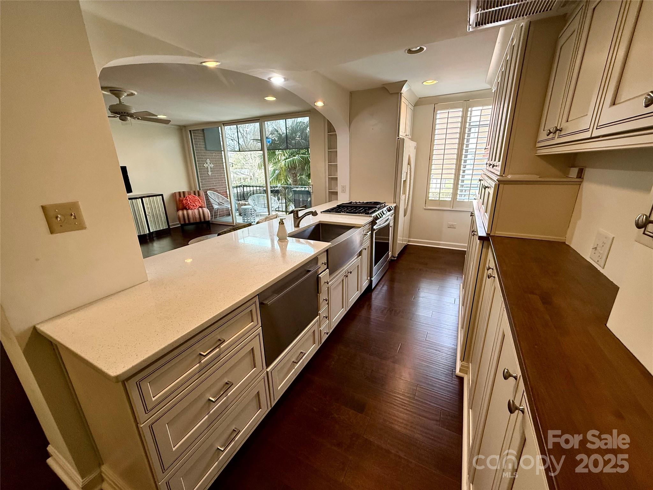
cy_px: 245
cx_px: 326
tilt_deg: -15.3
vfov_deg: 85.7
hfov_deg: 102.1
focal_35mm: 14
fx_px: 264
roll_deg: +1.8
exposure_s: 1/120
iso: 160
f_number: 2.2
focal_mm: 2.22
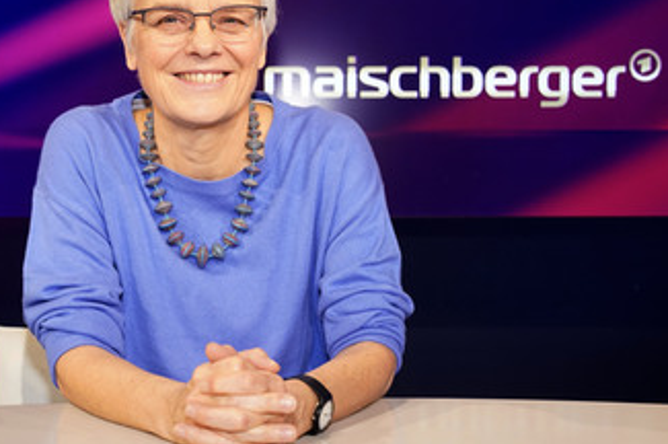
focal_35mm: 50
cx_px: 221
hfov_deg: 39.2
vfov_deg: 26.9
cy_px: 181
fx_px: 927
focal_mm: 36
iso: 2000
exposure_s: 1/50
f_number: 5.6
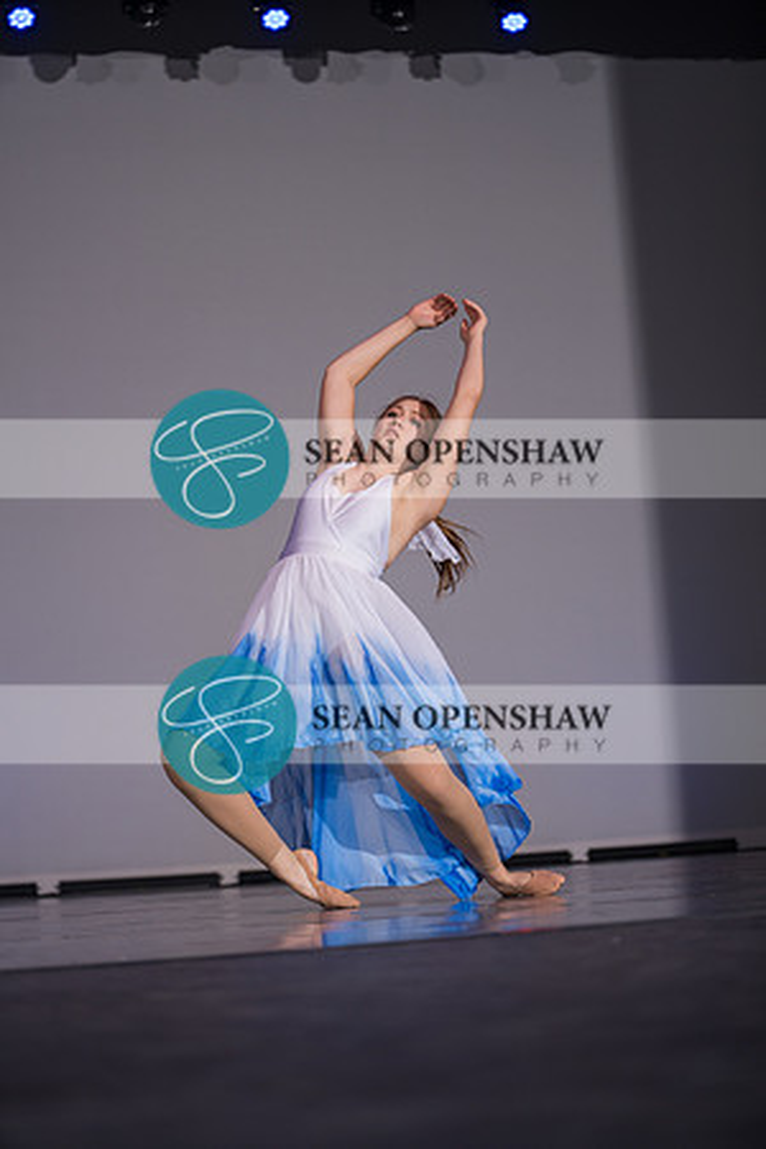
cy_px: 574
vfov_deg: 28.8
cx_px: 383
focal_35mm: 70
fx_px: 2234
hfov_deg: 19.5
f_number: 2.8
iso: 400
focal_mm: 70
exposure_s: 1/500
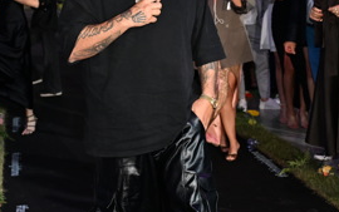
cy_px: 95
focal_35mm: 104
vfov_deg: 12.6
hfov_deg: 20.0
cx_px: 182
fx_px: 961
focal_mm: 40
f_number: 4
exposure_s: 1/160
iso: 2500
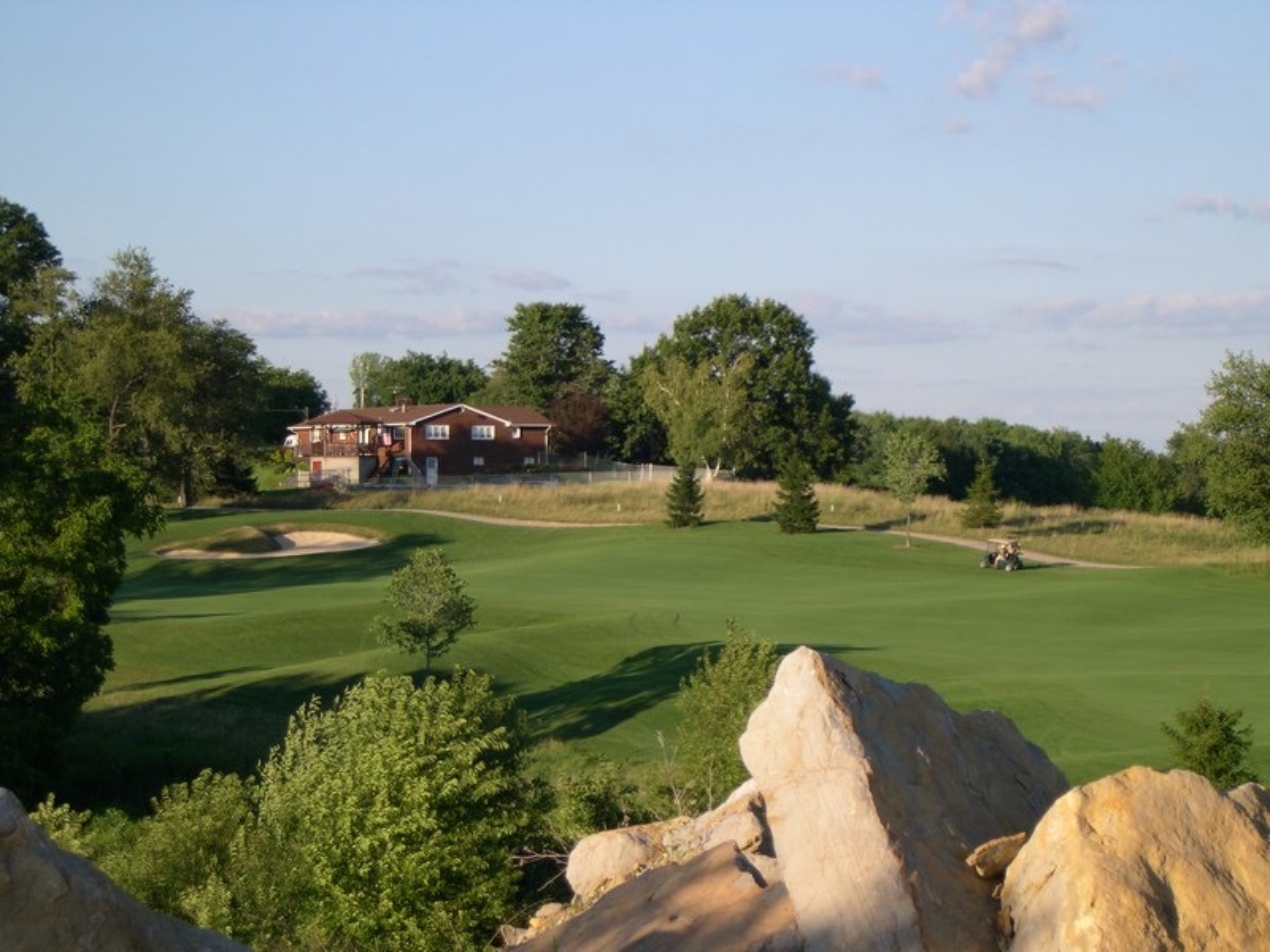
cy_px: 476
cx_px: 635
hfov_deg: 19.3
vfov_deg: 14.5
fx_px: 3742
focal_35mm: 102
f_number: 4.8
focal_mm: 21.6
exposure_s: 1/345
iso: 100
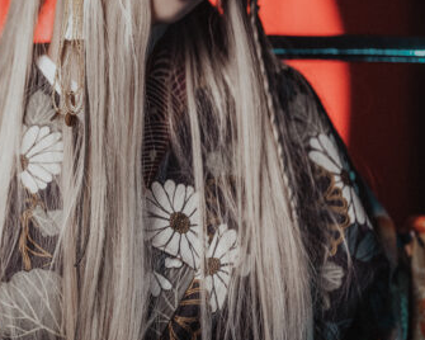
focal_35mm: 203
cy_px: 100
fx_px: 2553
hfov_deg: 9.5
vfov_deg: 7.6
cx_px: 3
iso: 1250
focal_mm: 110
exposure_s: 1/125
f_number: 2
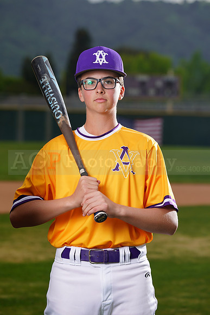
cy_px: 158
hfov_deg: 6.8
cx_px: 105
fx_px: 1775
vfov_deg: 10.1
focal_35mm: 203
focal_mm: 203
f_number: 8
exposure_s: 1/250
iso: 100
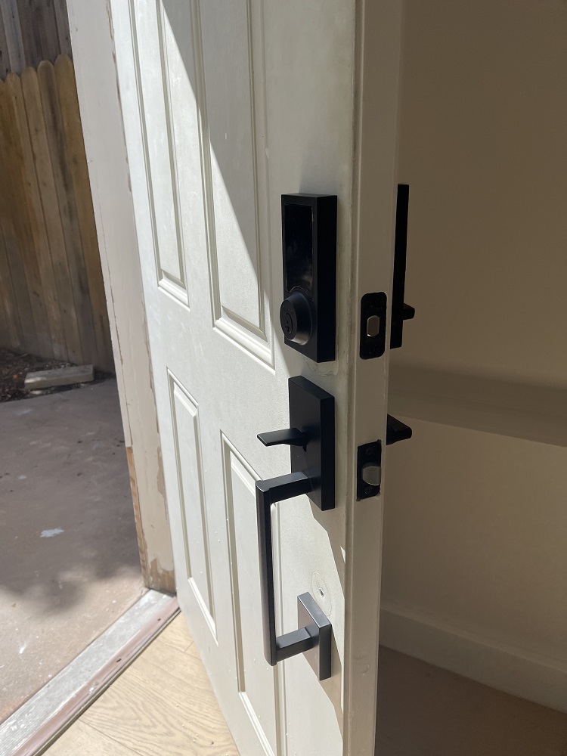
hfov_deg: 53.1
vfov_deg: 67.3
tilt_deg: -19.9
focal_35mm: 26
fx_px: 568
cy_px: 378
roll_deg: +1.6
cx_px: 284
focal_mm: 5.1
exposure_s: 1/3086
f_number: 1.6
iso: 32
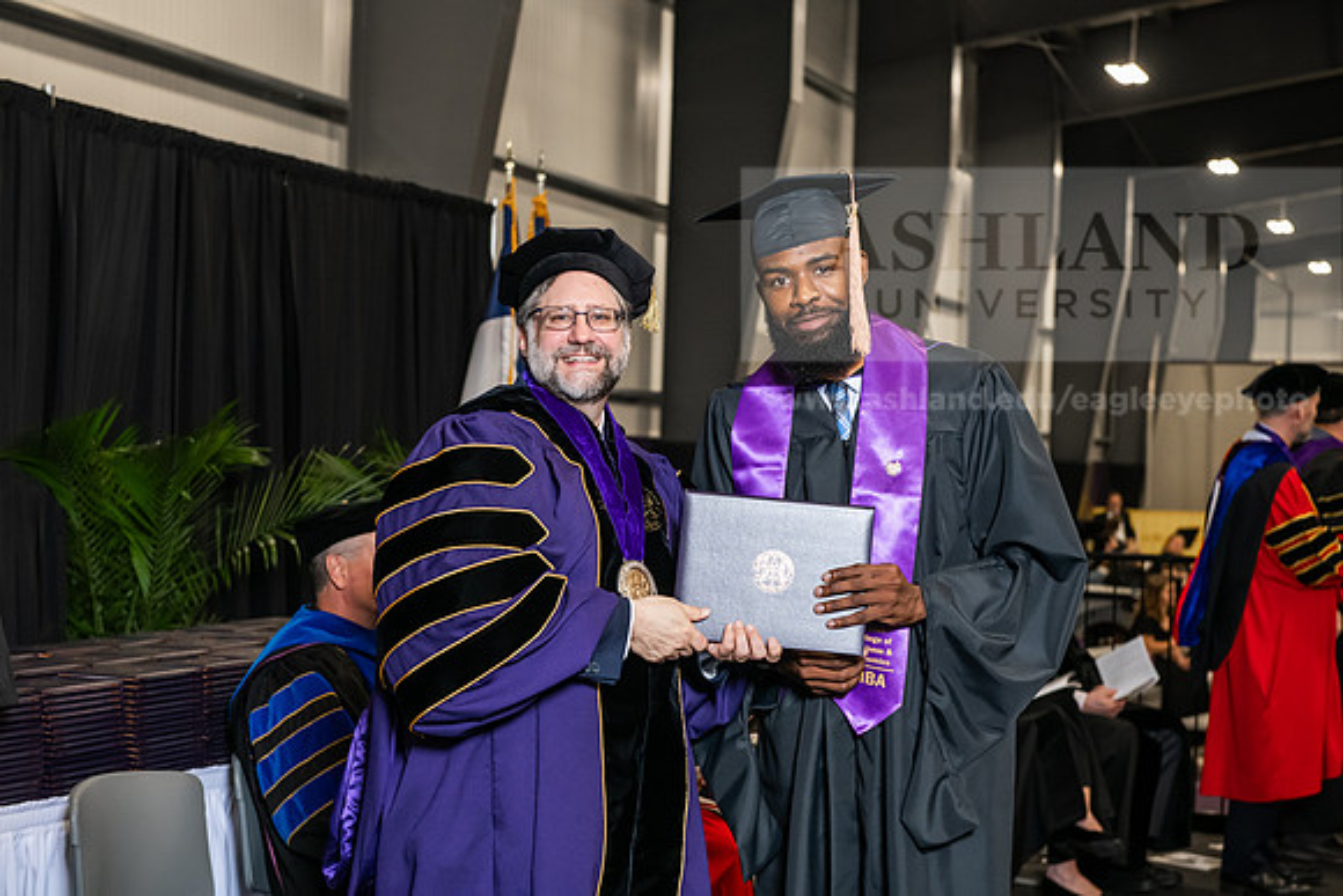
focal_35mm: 62
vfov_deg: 21.9
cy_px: 448
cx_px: 672
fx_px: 2313
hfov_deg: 32.4
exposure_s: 1/200
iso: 2000
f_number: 5
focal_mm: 62
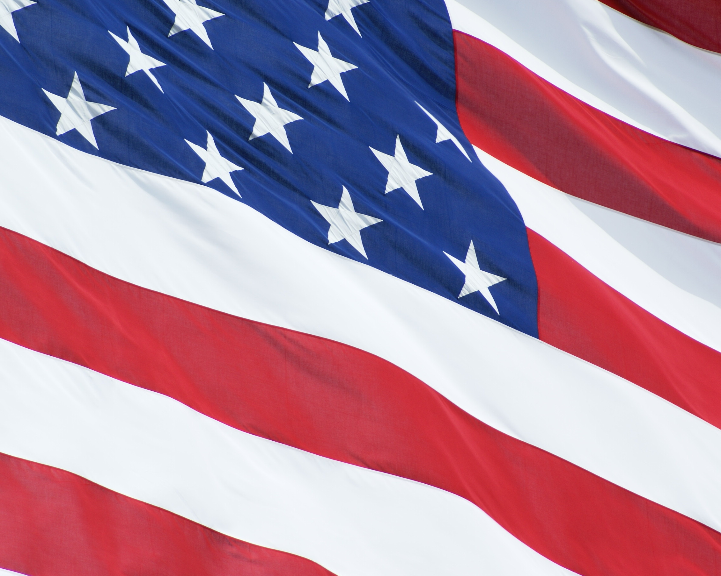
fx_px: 8088
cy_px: 289
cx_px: 379
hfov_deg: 5.1
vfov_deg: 4.1
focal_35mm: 379
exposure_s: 1/500
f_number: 7.1
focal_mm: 210
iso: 100
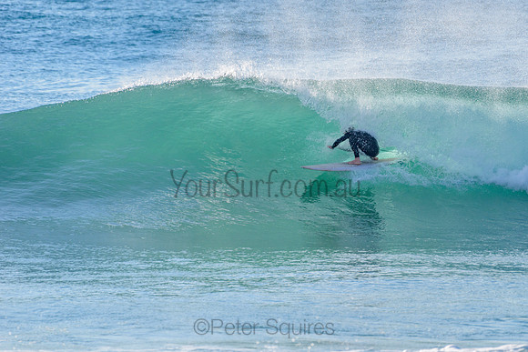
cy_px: 138
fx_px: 8996
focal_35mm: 613
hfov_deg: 3.4
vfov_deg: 2.2
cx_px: 324
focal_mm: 500
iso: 220
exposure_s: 1/2000
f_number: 5.6
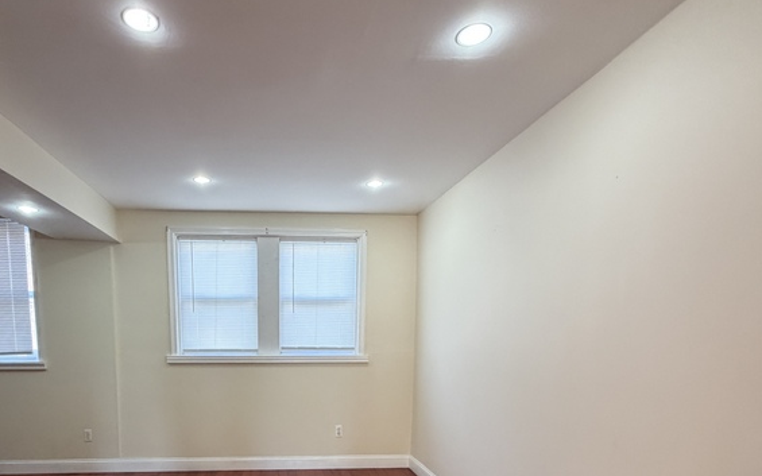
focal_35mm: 21
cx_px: 302
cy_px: 386
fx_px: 436
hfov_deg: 81.2
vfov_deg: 53.2
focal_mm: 2.22
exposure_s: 1/120
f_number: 2.2
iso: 250
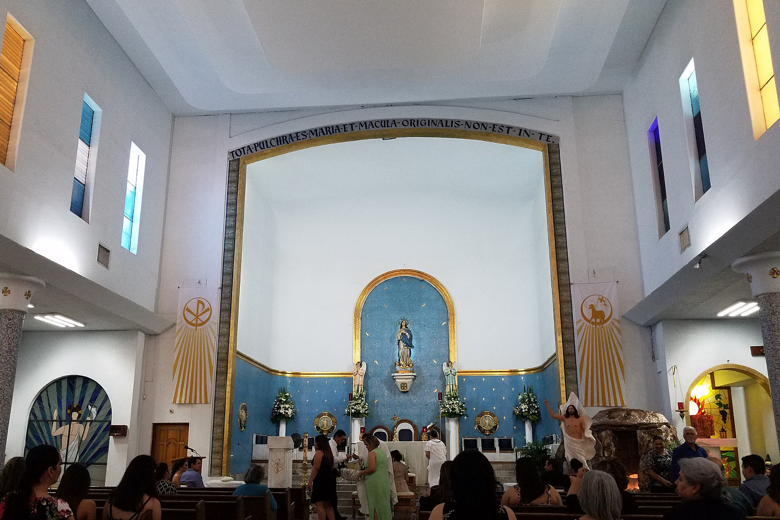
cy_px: 301
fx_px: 607
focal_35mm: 28
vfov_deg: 46.2
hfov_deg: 65.5
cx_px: 380
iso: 200
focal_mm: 4.2
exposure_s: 1/60
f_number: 1.7
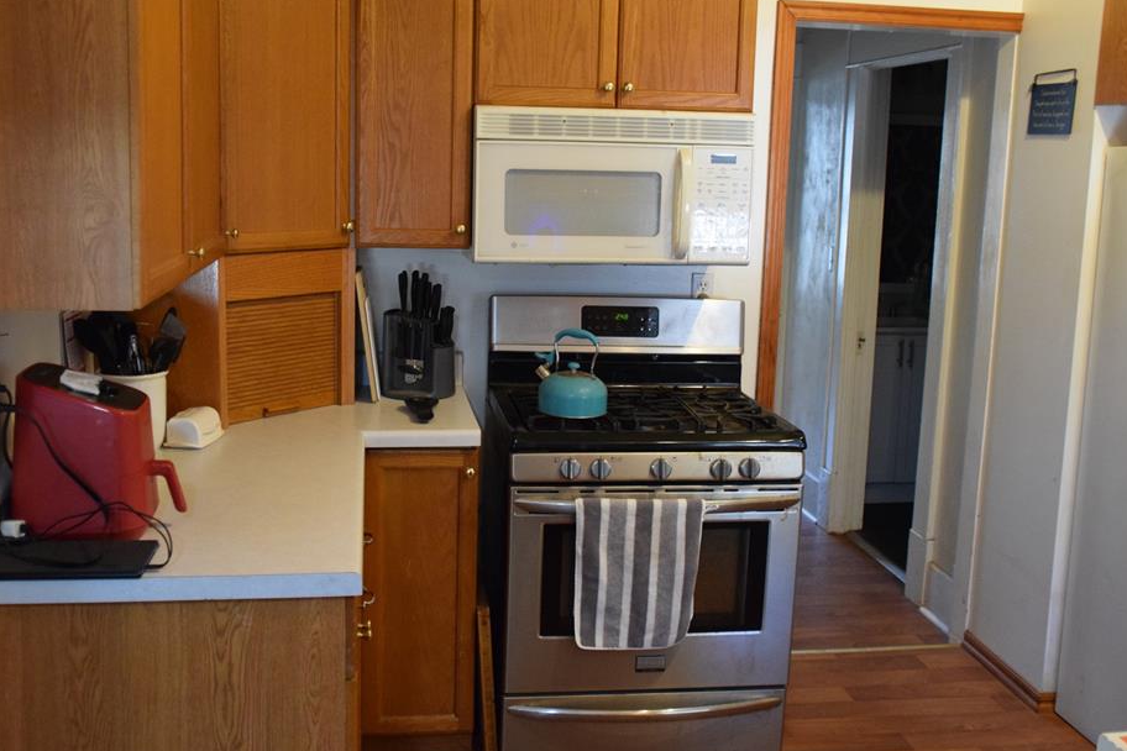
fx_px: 1158
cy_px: 353
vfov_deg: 35.9
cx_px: 528
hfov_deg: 51.9
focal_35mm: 37
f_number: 3.5
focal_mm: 22
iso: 3200
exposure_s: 1/80
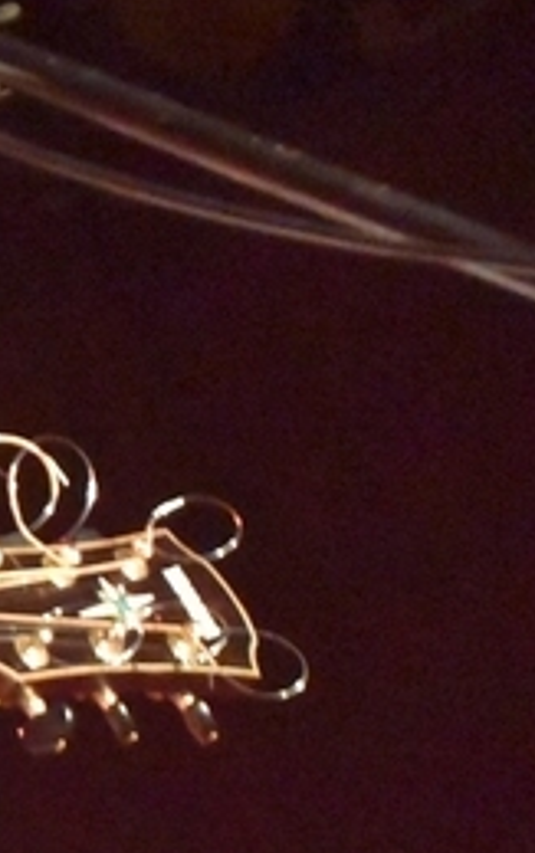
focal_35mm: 367
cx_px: -620
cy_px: 453
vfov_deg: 5.7
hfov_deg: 3.5
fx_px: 8543
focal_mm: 52
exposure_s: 1/60
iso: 10000
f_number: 5
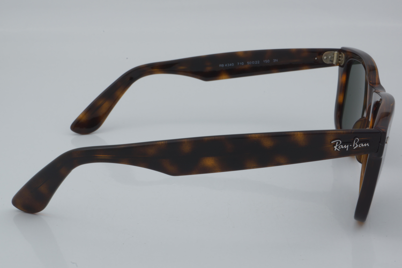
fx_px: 837
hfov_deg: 27.0
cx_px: 201
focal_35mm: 75
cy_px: 134
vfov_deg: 18.2
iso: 100
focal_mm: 50
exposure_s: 1/4
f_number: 32
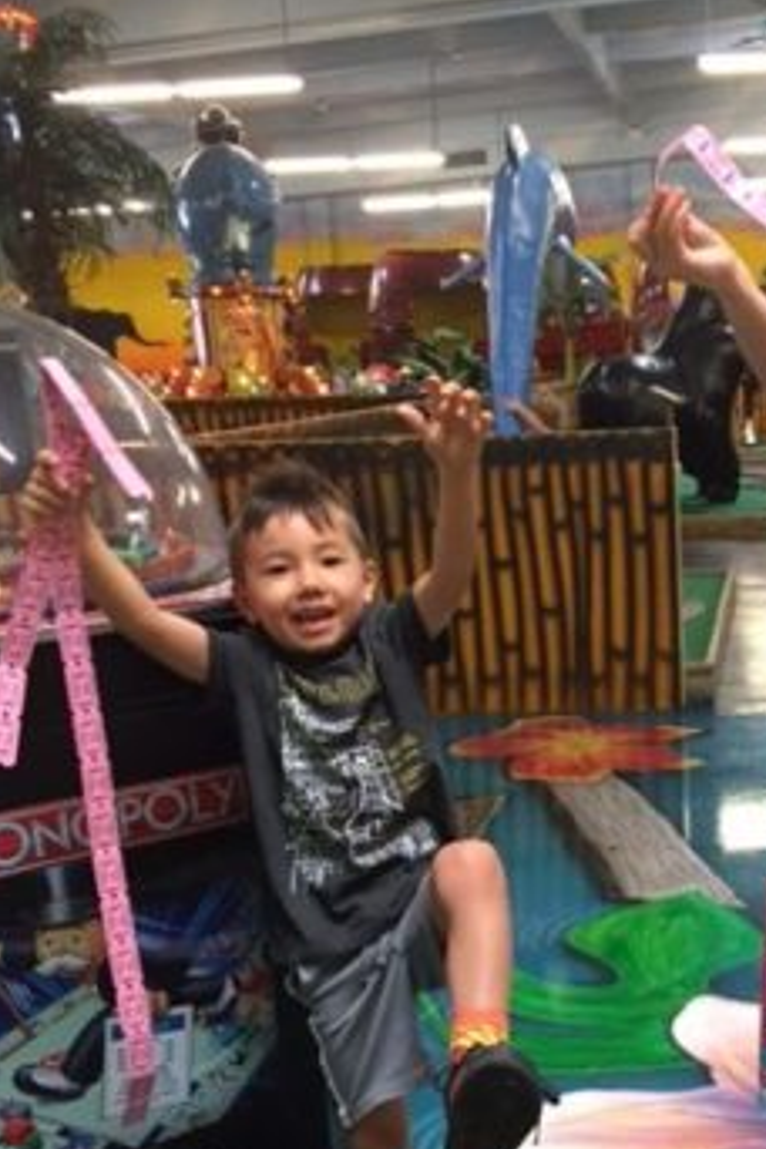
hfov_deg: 27.8
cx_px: 655
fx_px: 1500
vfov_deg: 41.1
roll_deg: +0.3
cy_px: 805
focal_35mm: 47
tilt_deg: -17.3
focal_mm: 4.15
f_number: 2.2
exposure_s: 1/30
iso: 160
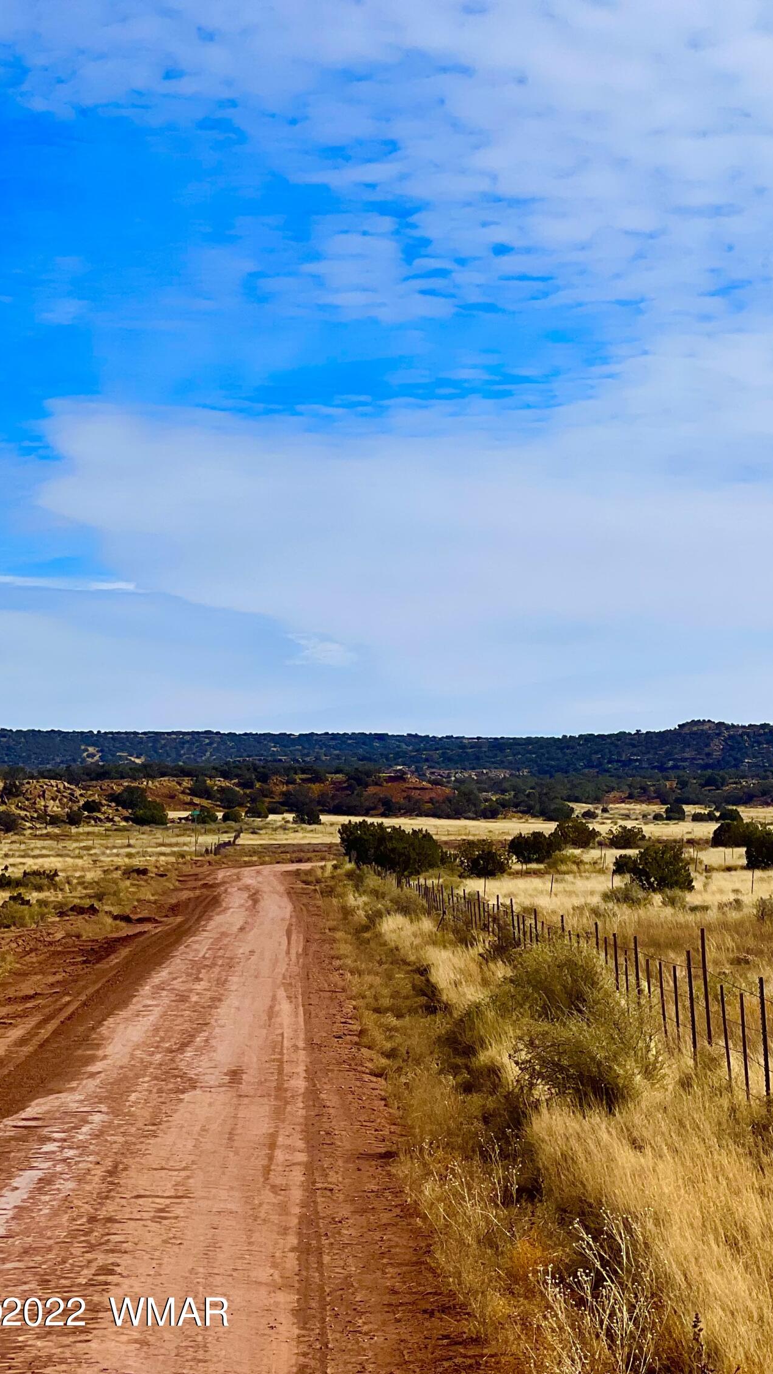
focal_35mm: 112
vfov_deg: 19.1
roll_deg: +0.3
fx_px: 4081
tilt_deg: +2.5
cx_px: 887
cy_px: 687
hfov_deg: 10.7
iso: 32
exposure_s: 1/2096
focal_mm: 9
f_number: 2.8
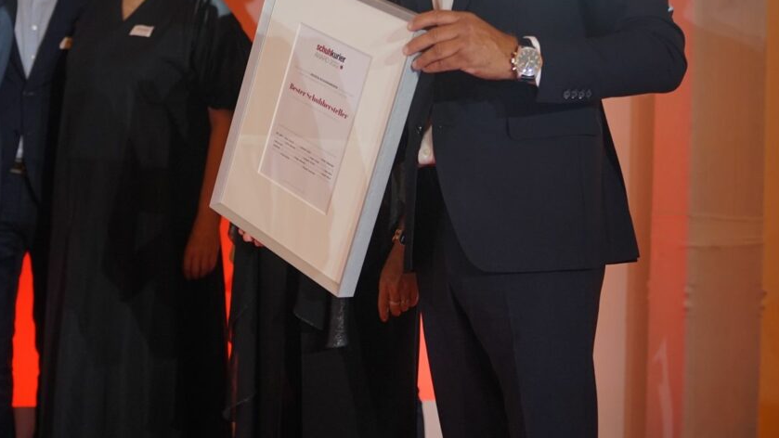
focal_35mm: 59
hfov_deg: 35.4
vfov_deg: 20.3
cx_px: 335
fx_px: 1219
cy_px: 158
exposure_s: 1/125
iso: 800
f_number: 2
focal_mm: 35
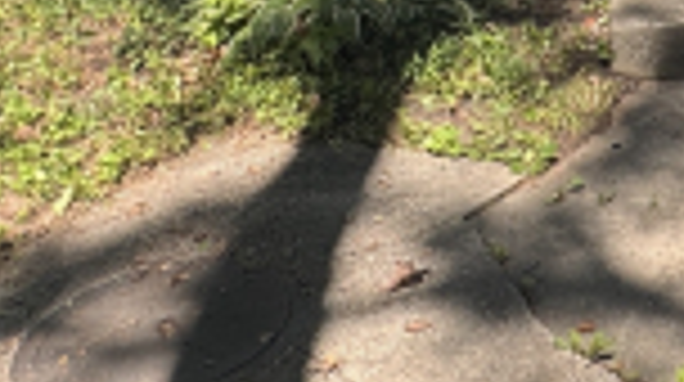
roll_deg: +0.1
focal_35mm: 67
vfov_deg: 14.3
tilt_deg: +3.1
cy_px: -431
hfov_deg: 29.3
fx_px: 1213
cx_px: 695
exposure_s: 1/756
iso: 40
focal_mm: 2.22
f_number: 2.2
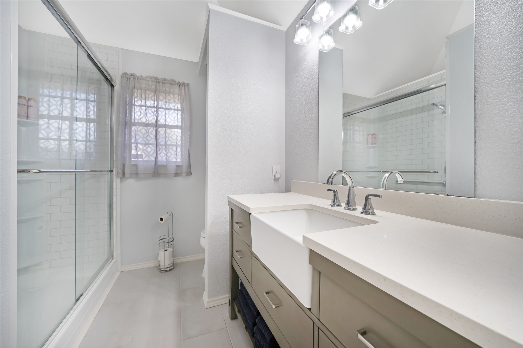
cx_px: 262
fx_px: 203
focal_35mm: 14
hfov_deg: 104.3
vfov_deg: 81.2
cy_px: 174
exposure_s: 1/30
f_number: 9
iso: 500
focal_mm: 14
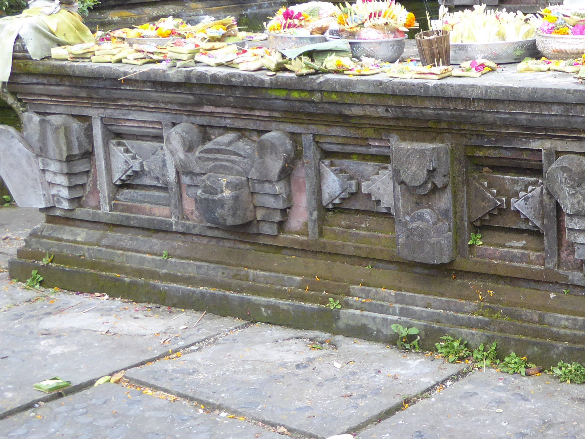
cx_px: 519
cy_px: 177
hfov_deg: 26.5
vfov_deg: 20.7
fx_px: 1200
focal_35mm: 71
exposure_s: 1/60
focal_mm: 6.7
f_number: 3.7
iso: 160
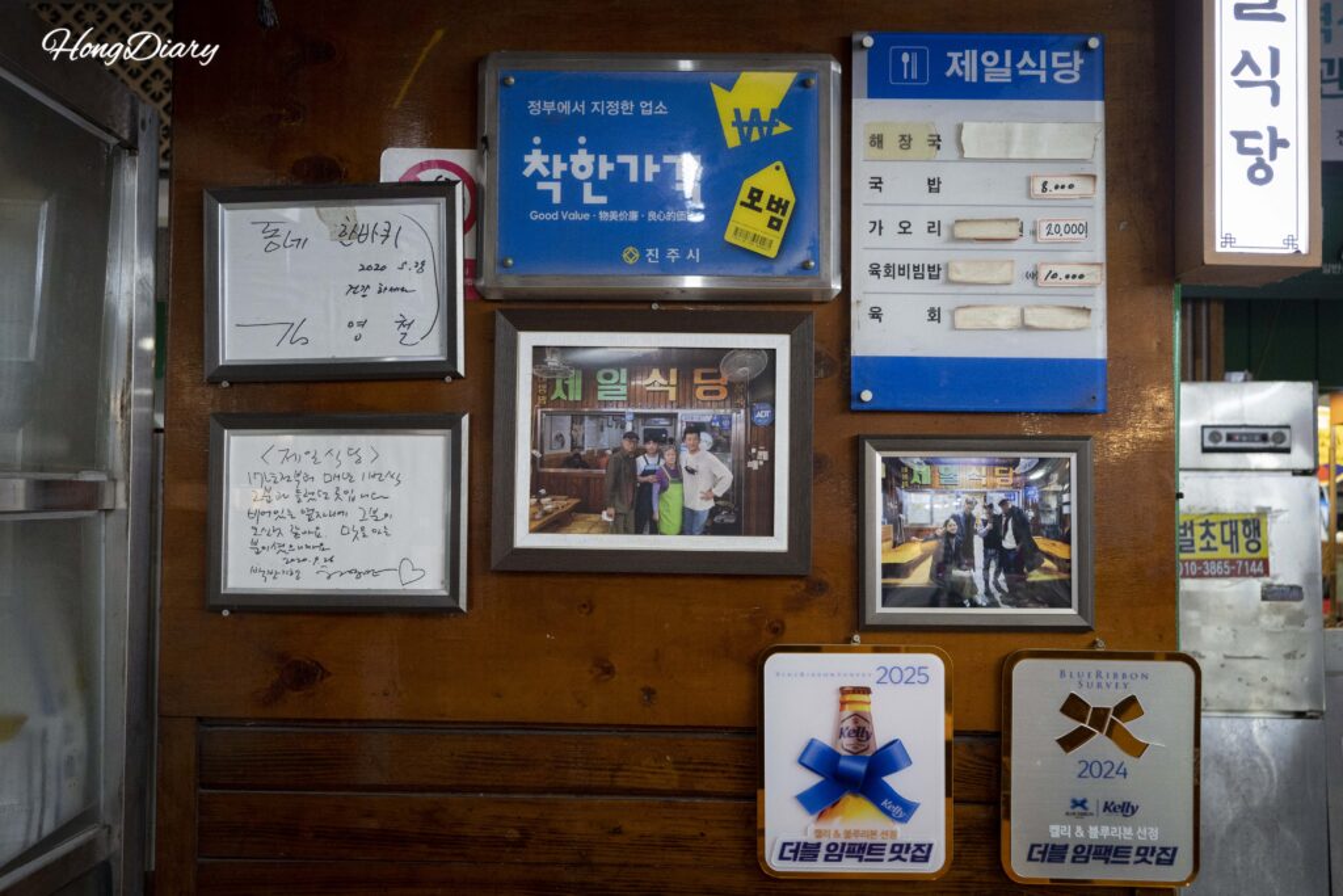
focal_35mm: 36
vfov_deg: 36.9
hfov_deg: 53.1
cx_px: 672
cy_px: 448
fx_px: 1343
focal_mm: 36
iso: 5000
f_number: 5
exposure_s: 1/160
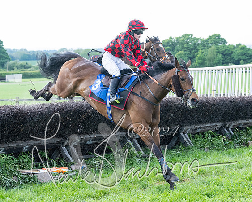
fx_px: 770
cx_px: 122
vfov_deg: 14.9
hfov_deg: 18.6
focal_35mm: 103
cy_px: 78
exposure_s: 1/2000
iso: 1000
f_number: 4
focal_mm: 70
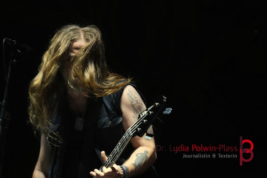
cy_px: 89
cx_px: 134
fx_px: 979
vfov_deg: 10.4
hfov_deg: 15.5
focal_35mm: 132
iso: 3200
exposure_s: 1/160
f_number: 5
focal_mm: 88
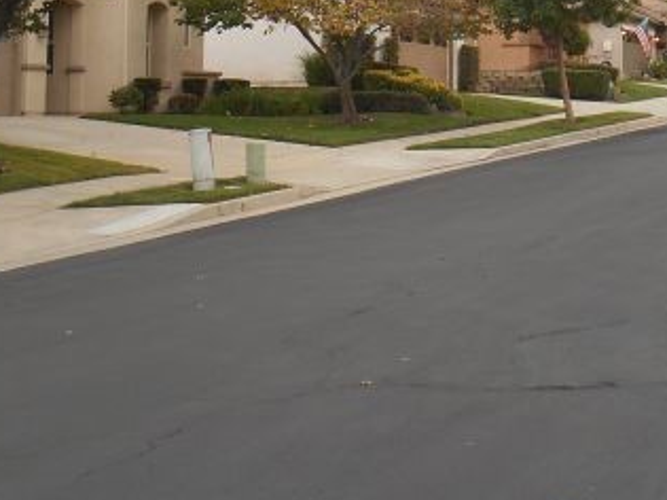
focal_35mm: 66
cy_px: 34
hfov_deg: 28.2
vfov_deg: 21.7
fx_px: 1271
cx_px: 614
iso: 80
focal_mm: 4.7
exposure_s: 1/100
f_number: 3.4
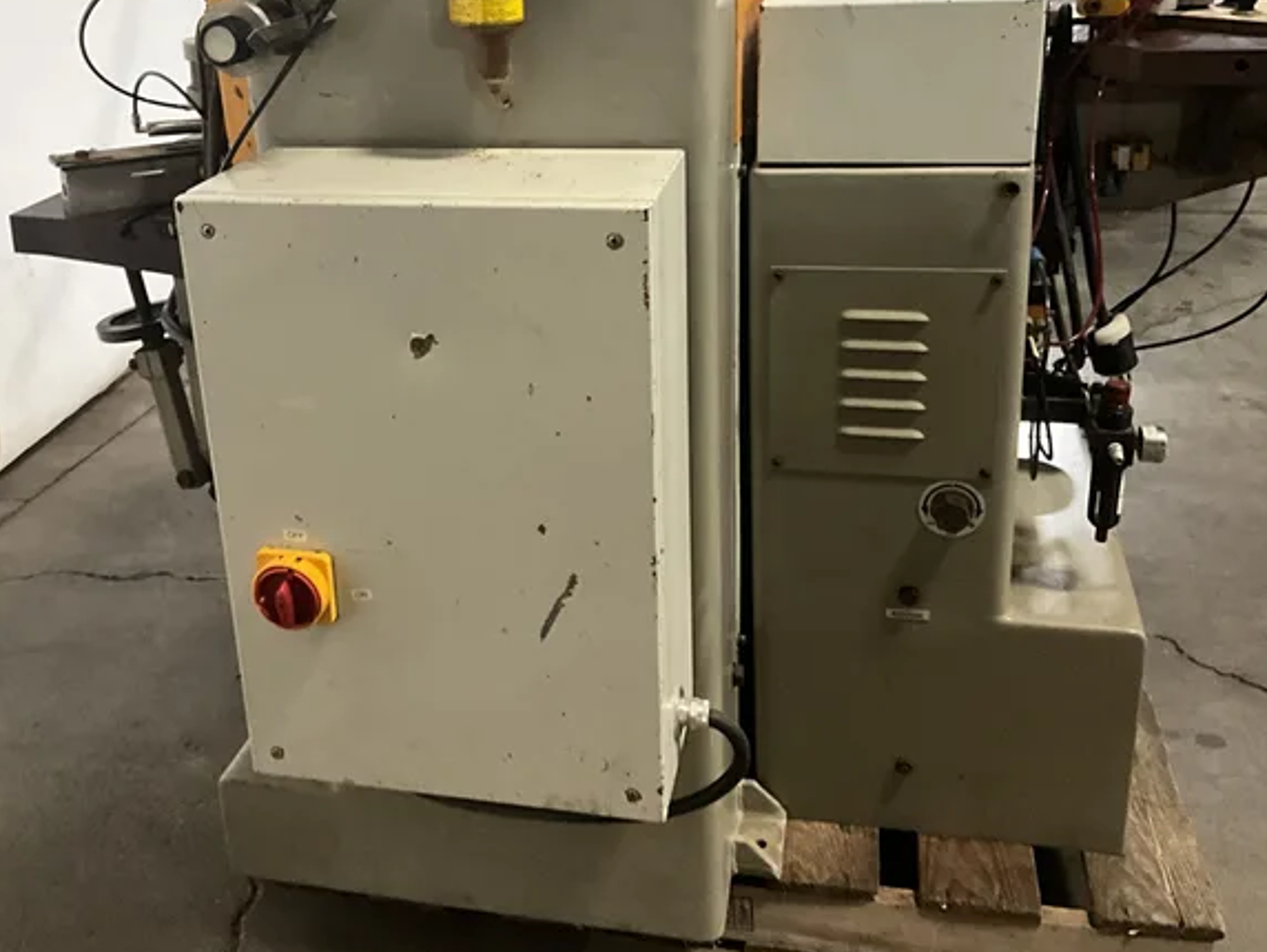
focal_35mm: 38
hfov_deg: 48.8
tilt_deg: -20.6
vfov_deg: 37.5
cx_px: 547
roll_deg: +2.5
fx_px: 1392
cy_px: 342
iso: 320
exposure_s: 1/40
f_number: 1.8
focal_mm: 3
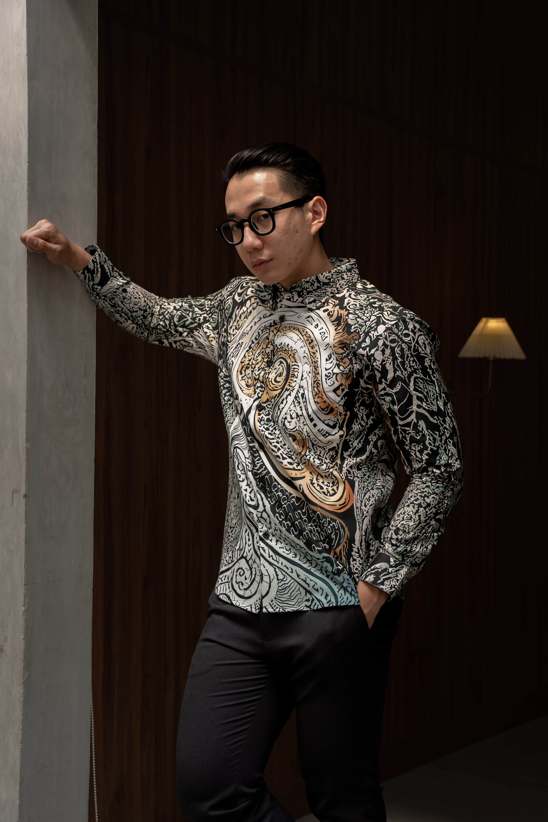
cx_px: 274
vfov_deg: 40.8
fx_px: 1105
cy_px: 411
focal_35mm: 48
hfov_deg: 27.9
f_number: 5
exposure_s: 1/200
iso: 125
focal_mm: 48.4
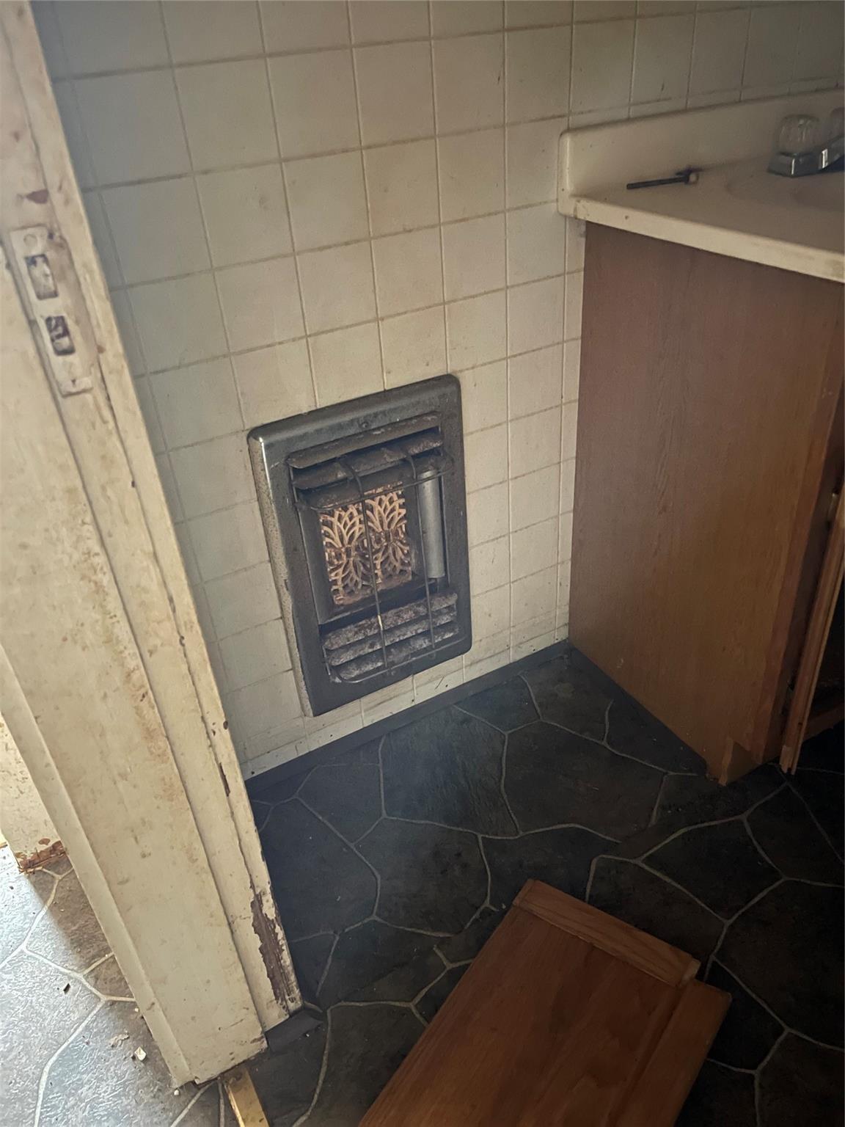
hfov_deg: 53.1
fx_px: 846
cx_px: 422
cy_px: 564
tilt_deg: -33.1
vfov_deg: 67.3
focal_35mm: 26
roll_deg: +4.4
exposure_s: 1/5
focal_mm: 5.1
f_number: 1.6
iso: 1000
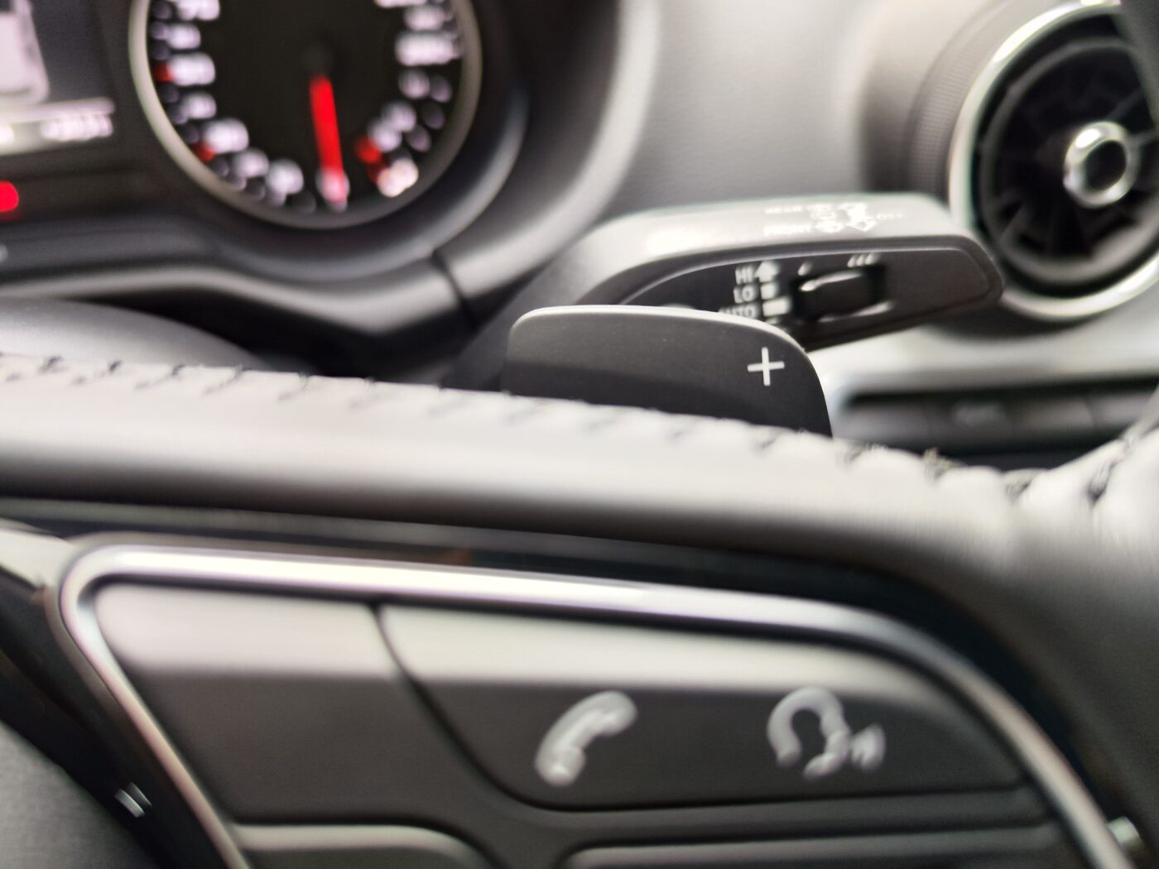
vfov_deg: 58.9
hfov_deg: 73.9
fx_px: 770
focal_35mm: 23
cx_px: 580
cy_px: 434
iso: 296
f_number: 1.69
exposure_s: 1/100
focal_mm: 7.01
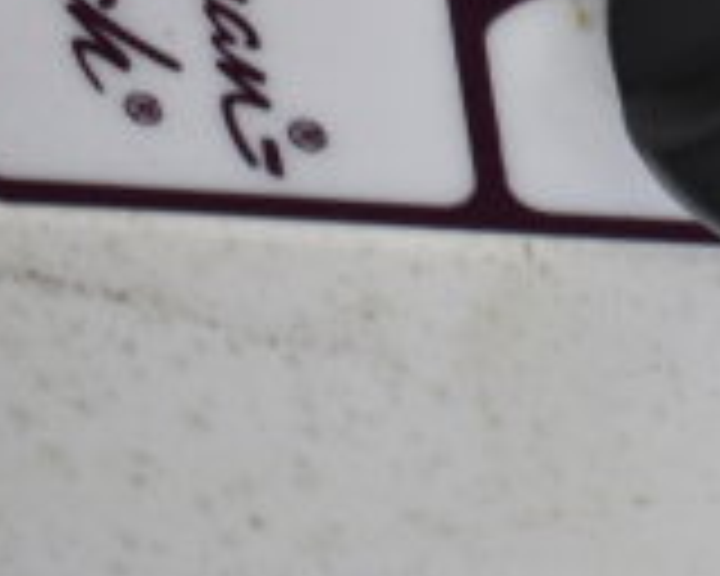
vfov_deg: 9.0
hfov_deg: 10.8
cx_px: 1314
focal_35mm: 167
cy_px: -308
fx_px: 3554
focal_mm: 31
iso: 250
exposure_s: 1/50
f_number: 4.2
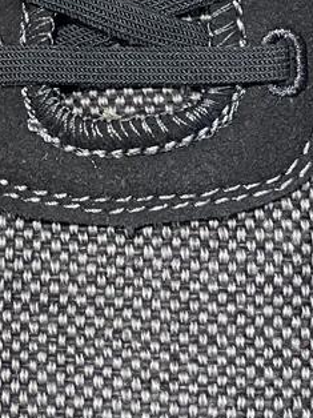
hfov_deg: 4.5
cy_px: -433
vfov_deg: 5.9
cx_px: 257
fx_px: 3948
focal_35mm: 327
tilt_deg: -61.0
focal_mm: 9
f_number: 2.8
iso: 100
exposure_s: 1/100
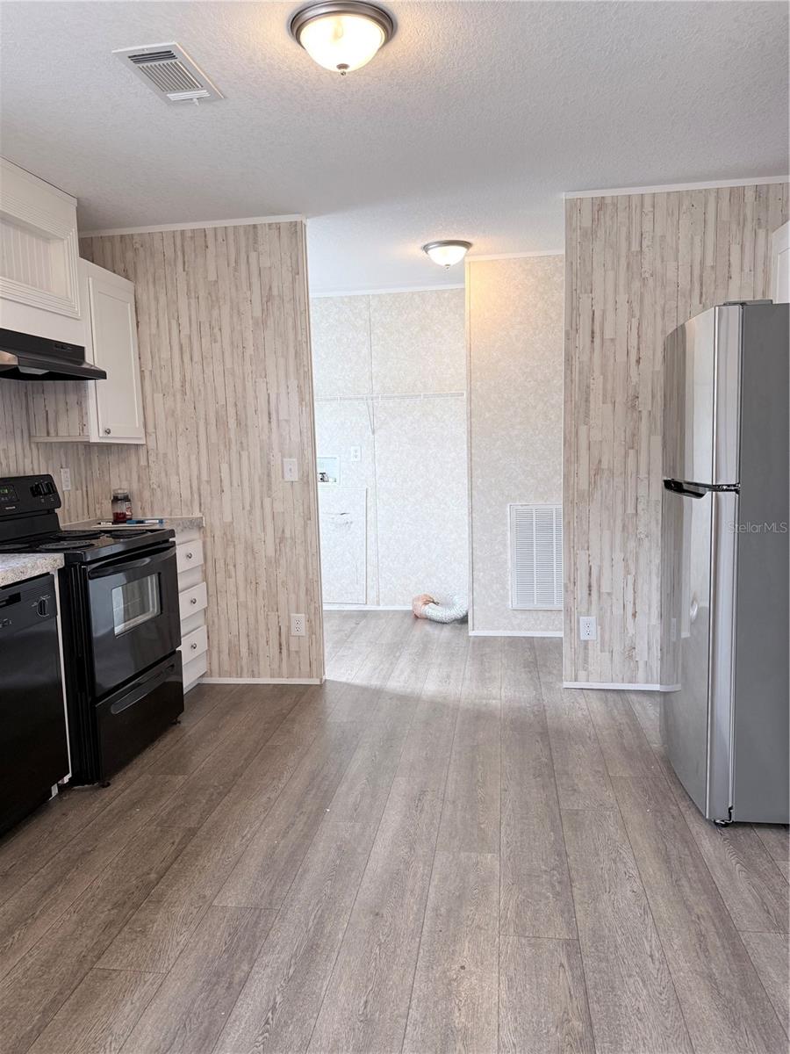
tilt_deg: -5.7
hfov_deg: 56.8
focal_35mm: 24
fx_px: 730
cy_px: 527
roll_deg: +1.9
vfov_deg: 71.6
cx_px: 395
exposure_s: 1/120
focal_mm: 6.76
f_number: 1.78
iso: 125
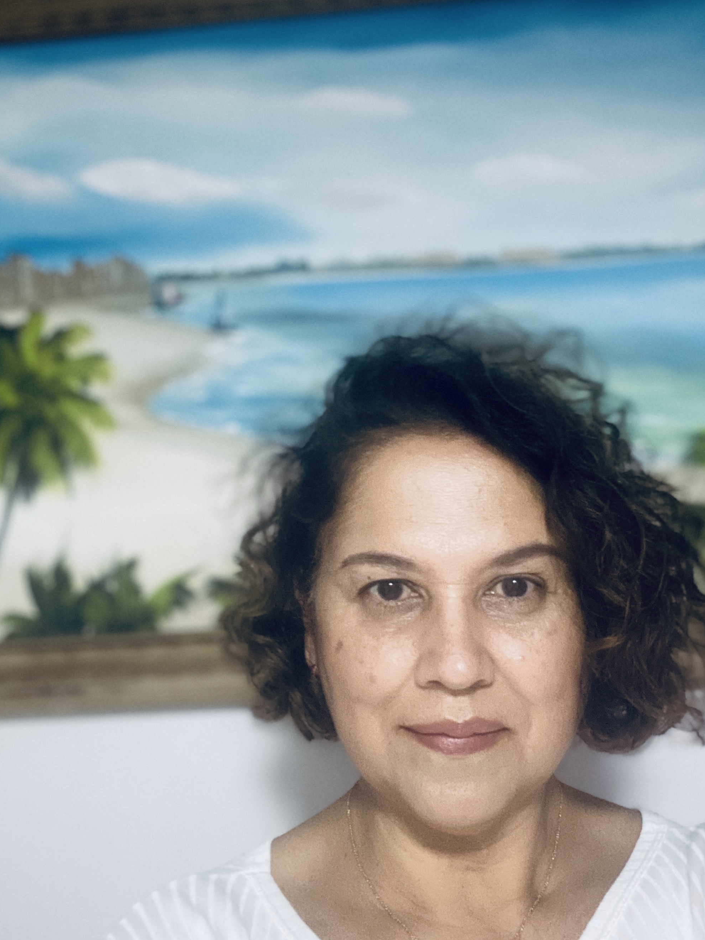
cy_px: 514
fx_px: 951
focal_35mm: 35
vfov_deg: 52.5
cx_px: 403
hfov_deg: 40.6
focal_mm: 2.71
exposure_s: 1/30
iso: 500
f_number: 2.2
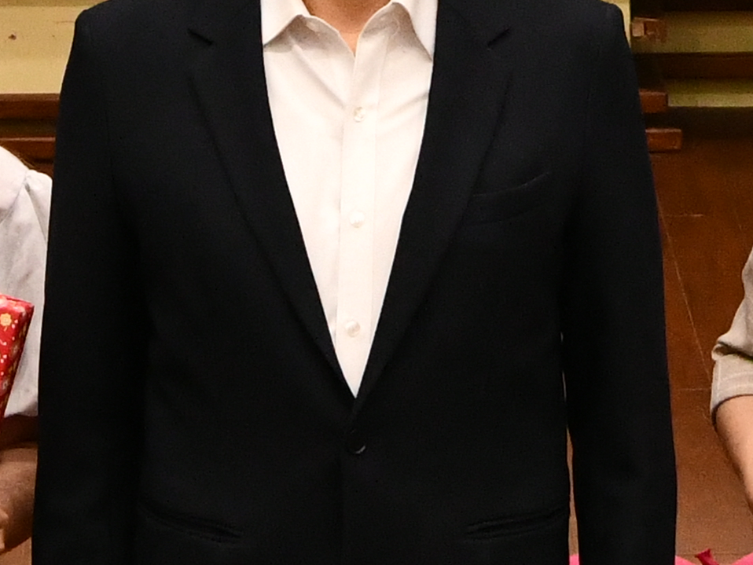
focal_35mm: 381
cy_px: -974
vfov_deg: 3.8
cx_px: 378
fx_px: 8290
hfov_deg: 5.2
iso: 2200
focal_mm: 46
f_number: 8
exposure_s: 1/80
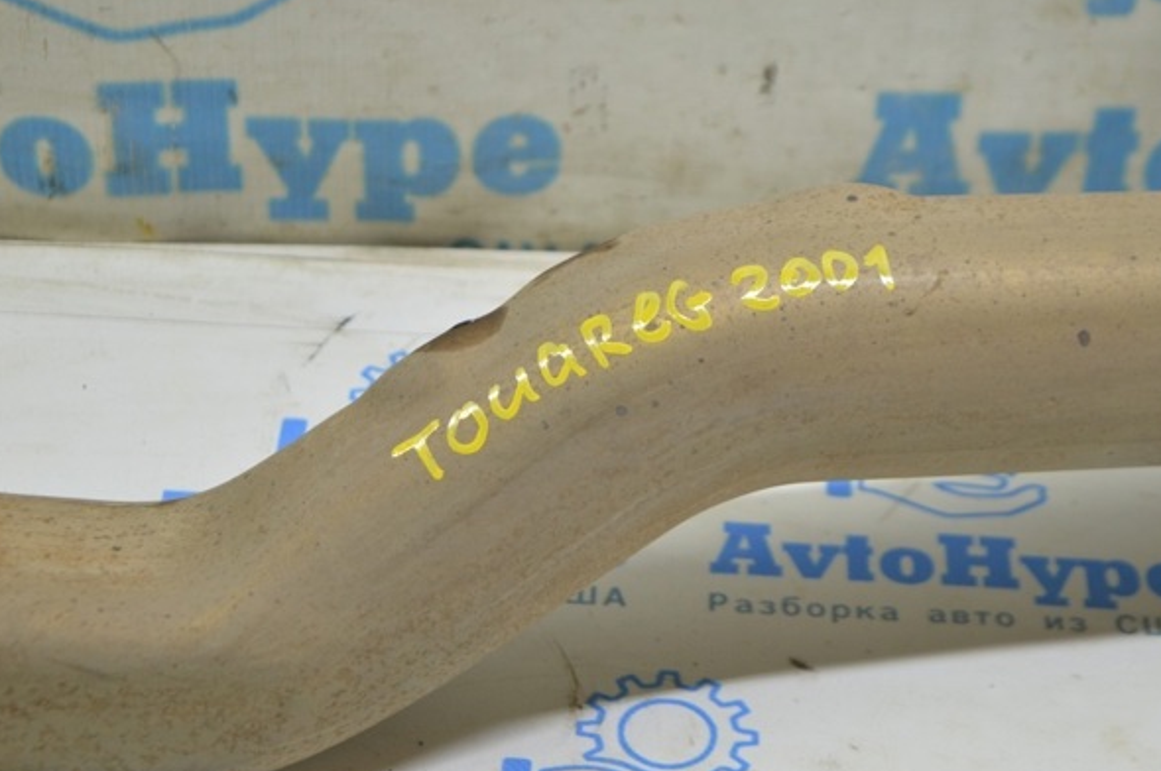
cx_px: 584
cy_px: 369
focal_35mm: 90
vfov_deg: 15.2
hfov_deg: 22.8
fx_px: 2885
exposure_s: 1/20
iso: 400
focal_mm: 55
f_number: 5.6
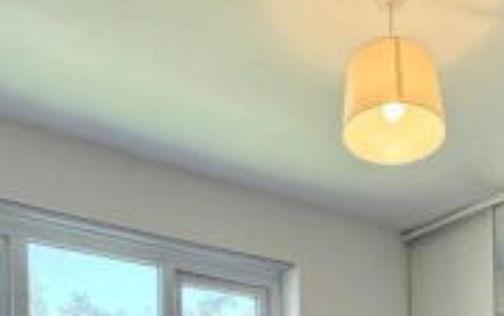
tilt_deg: +0.1
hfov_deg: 40.4
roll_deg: +1.3
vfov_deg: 22.0
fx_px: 660
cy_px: 482
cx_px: 388
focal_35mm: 48
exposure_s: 1/100
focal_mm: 2.22
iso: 64
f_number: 2.2
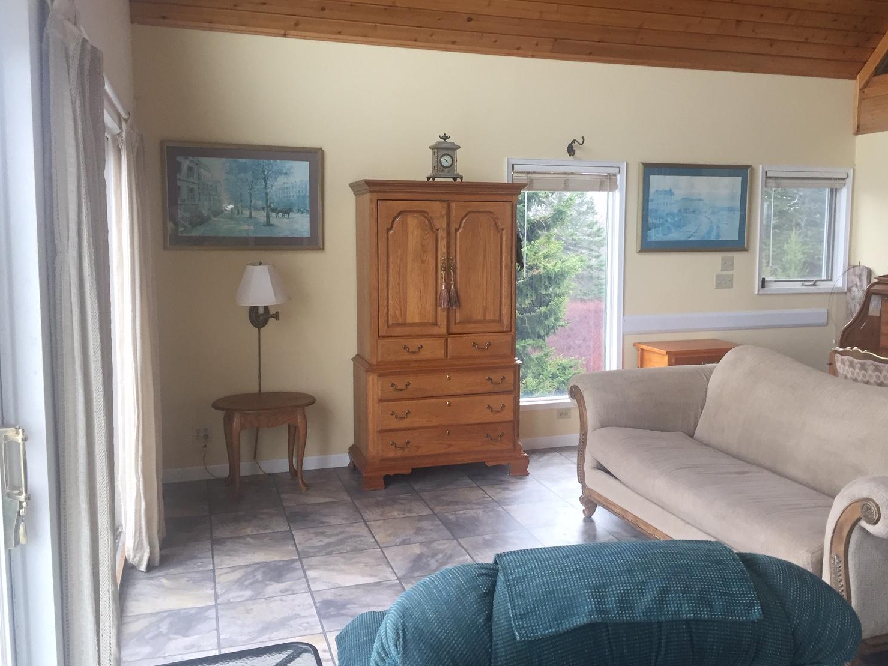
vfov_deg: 44.1
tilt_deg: -5.5
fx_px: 821
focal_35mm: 32
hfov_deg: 56.8
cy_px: 312
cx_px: 479
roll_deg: -0.7
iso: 40
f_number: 2.2
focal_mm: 4.15
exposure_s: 1/30
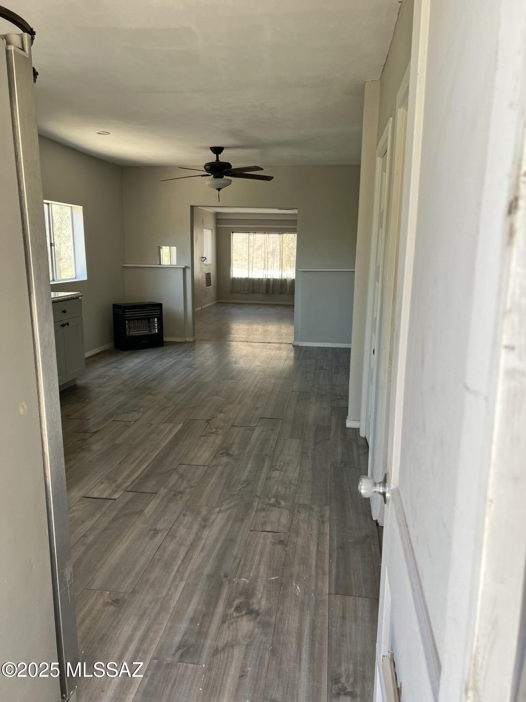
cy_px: 351
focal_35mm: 26
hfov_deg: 53.1
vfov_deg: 67.3
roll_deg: -0.1
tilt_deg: -10.4
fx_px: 527
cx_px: 263
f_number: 1.5
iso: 40
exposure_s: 1/164
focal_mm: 5.7
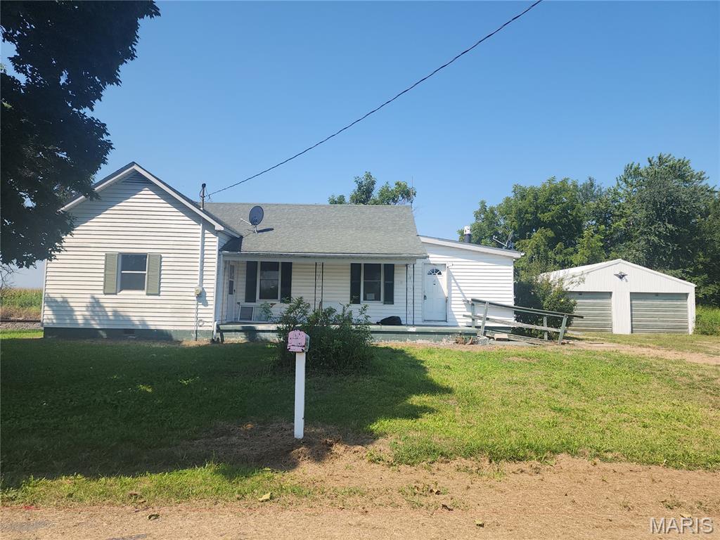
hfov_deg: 73.9
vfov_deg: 58.9
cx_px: 360
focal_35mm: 23
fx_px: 478
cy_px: 270
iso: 12
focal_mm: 6.4
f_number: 1.8
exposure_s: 1/838
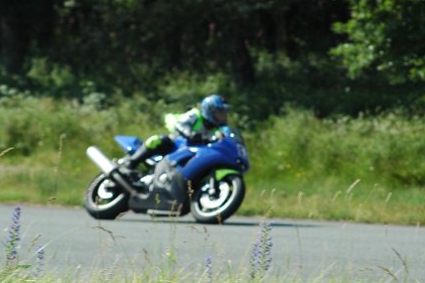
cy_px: 147
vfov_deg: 4.1
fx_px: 3906
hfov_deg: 6.2
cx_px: 203
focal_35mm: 331
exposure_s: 1/800
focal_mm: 210
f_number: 7.1
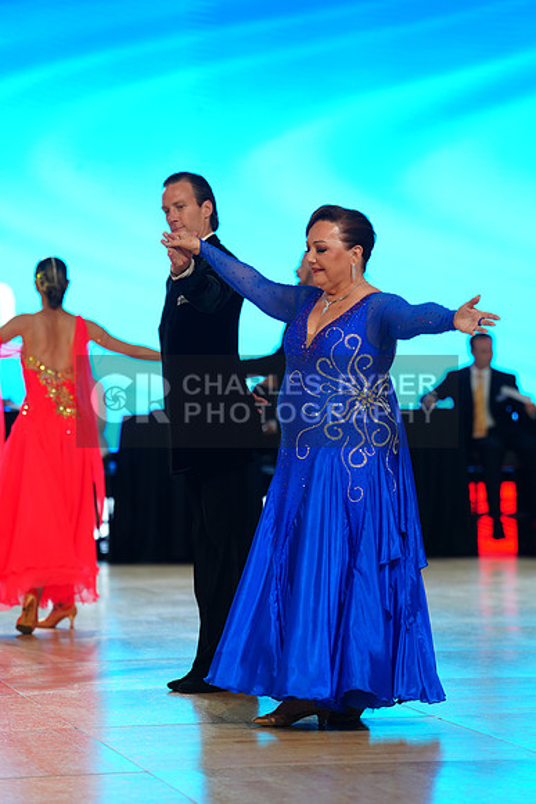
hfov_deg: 11.0
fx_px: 2790
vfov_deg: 16.4
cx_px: 268
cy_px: 402
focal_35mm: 125
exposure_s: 1/400
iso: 400
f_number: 2.8
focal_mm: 125
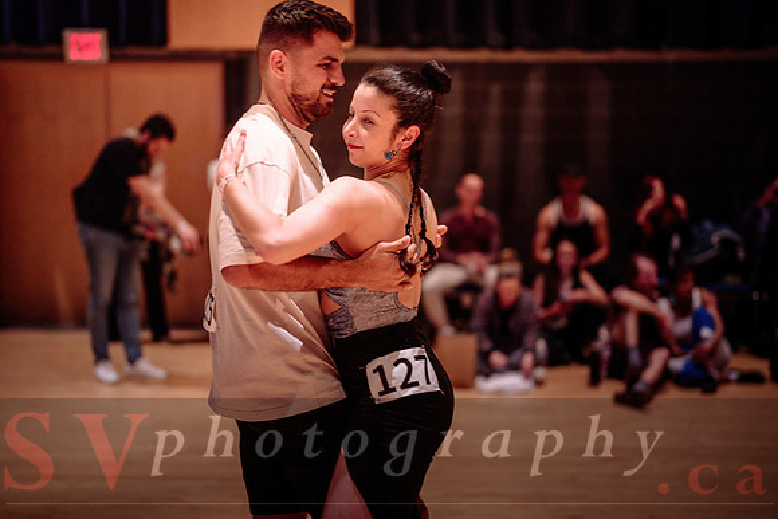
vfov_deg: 25.6
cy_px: 260
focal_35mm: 53
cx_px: 389
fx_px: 1143
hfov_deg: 37.6
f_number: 1.2
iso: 1600
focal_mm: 50
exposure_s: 1/250
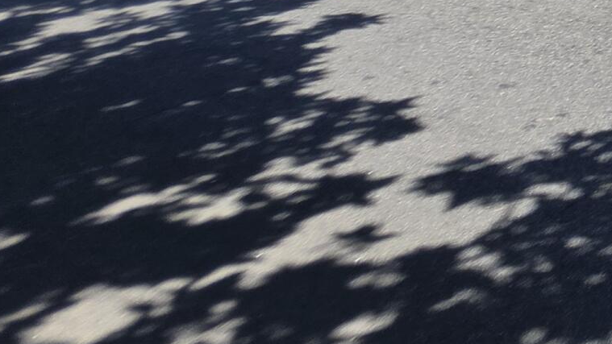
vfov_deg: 17.0
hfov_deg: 22.2
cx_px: 1098
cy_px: -303
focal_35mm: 56
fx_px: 909
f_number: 1.9
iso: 32
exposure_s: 1/1228
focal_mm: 2.2
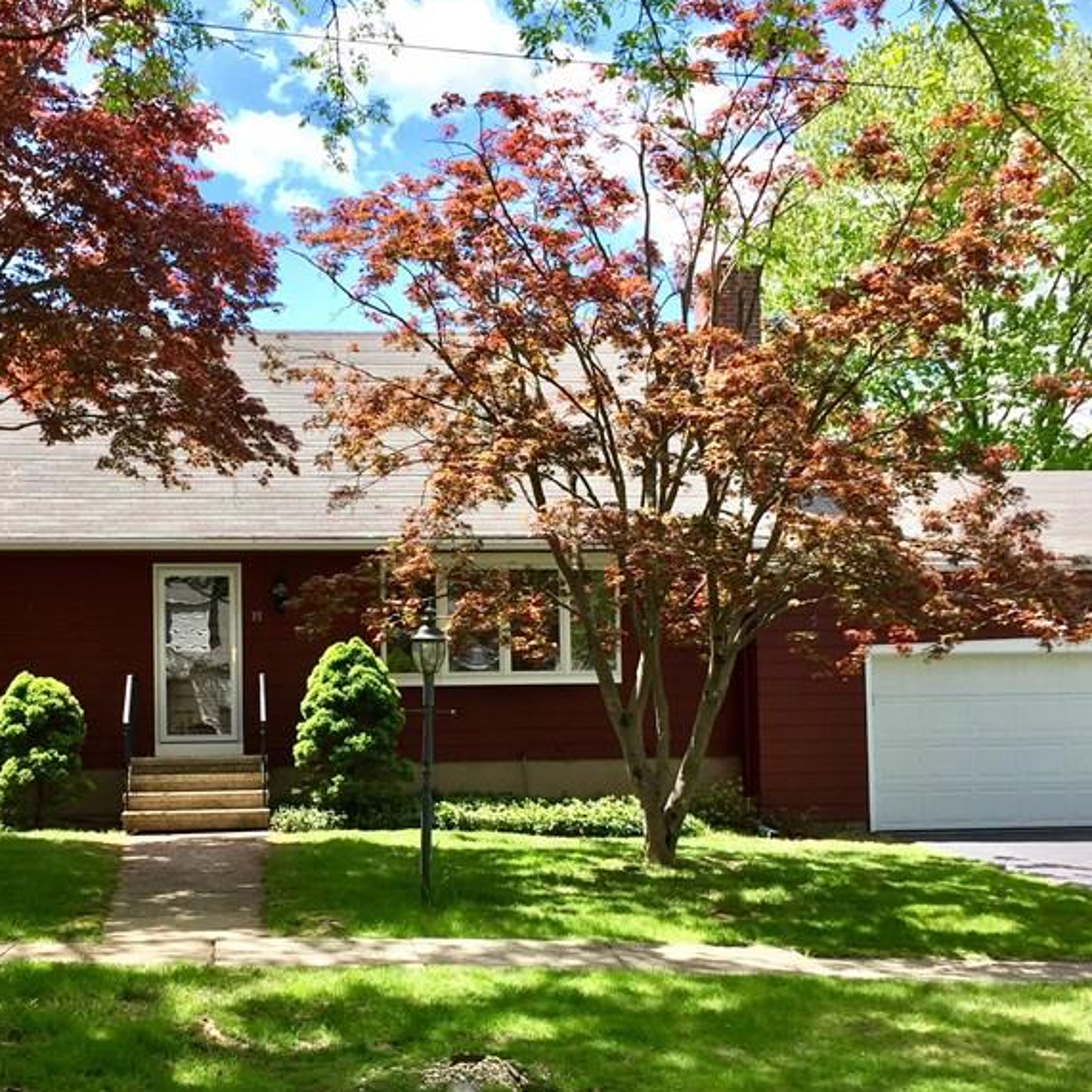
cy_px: 675
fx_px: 1642
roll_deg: +0.0
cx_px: 421
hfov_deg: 36.6
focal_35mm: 46
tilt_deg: +1.9
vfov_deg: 36.6
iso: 32
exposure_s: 1/599
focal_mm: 4.15
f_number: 2.2
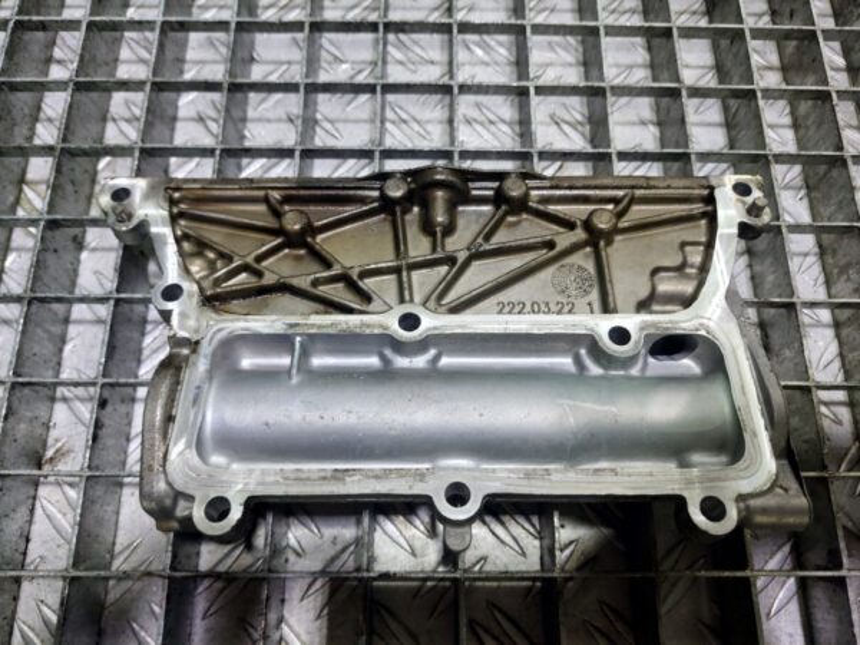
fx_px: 621
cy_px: 322
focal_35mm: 25
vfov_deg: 54.9
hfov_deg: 69.4
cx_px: 430
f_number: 1.8
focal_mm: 5.23
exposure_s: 1/50
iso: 100
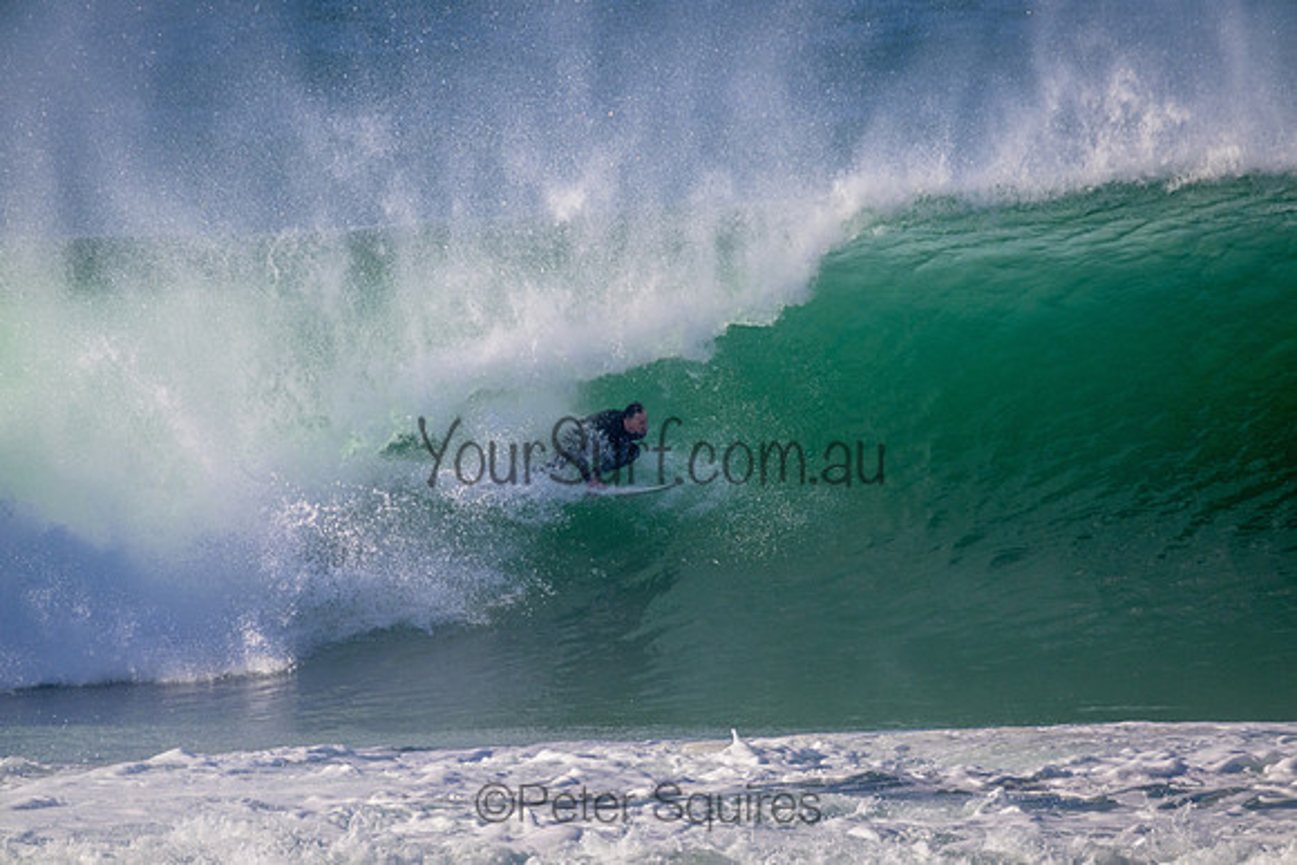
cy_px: 432
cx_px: 648
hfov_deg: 2.6
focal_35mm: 800
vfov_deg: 1.7
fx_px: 28828
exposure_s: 1/2000
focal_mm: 800
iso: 1600
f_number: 11
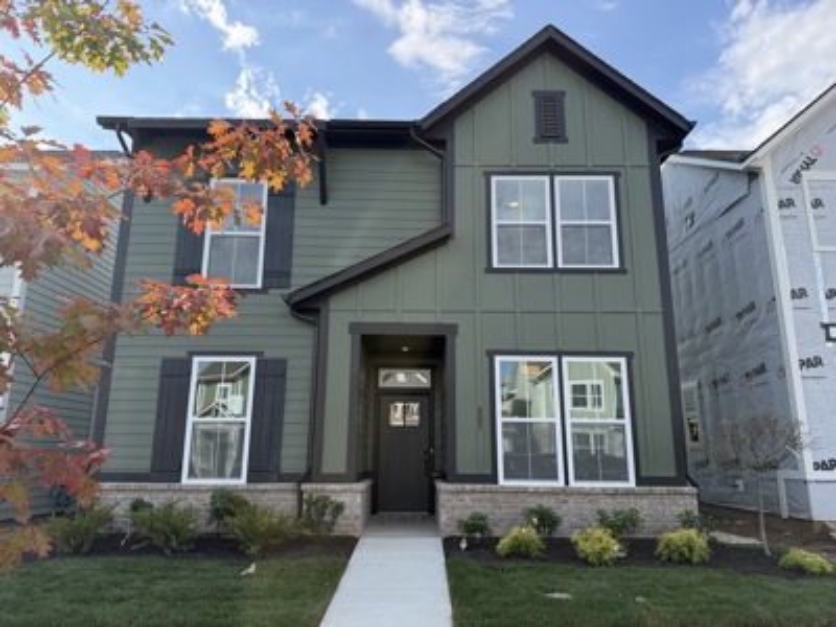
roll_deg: +0.0
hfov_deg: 71.6
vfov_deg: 56.8
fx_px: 580
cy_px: 314
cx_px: 418
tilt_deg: +13.9
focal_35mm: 24
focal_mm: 6.76
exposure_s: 1/2053
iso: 100
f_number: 1.78
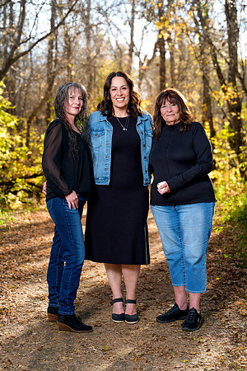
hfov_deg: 19.5
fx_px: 720
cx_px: 124
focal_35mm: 70
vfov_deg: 28.8
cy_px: 186
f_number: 3.5
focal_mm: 70
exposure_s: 1/160
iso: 400
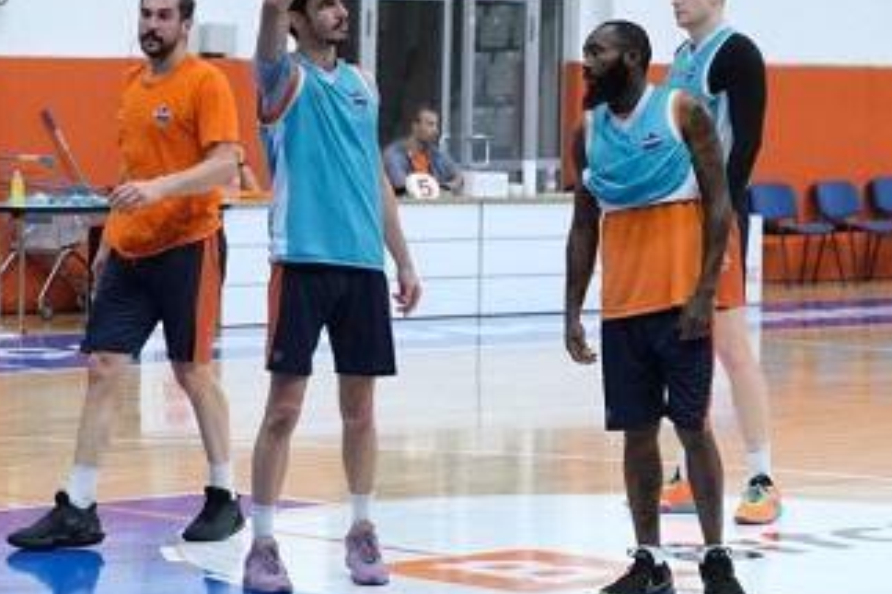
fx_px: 3913
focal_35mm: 158
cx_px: 417
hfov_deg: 13.0
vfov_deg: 8.7
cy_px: 192
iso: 4000
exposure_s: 1/500
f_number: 2.8
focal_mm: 50
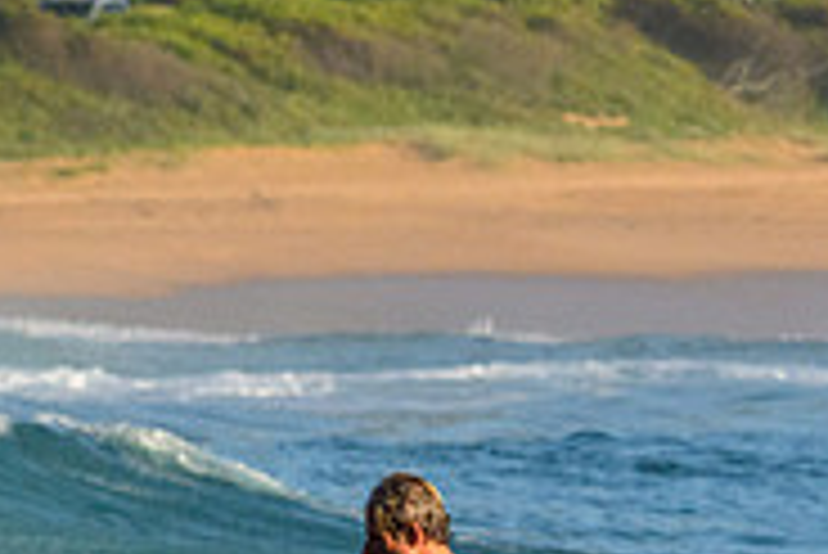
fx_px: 35654
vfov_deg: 0.9
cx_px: -32
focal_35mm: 1549
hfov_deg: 1.3
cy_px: 787
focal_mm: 350
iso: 2000
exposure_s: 1/2000
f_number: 11
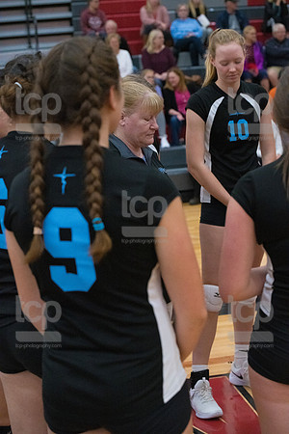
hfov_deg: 19.5
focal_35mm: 70
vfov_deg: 28.8
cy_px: 217
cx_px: 144
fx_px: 843
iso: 6400
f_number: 4.5
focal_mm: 70
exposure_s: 1/1000
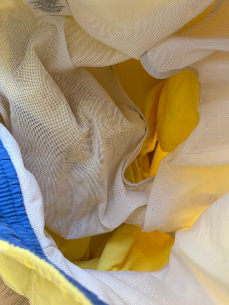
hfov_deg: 44.2
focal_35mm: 32
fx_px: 282
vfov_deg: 56.1
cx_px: 111
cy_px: 114
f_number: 1.78
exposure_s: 1/96
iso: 200
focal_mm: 6.76
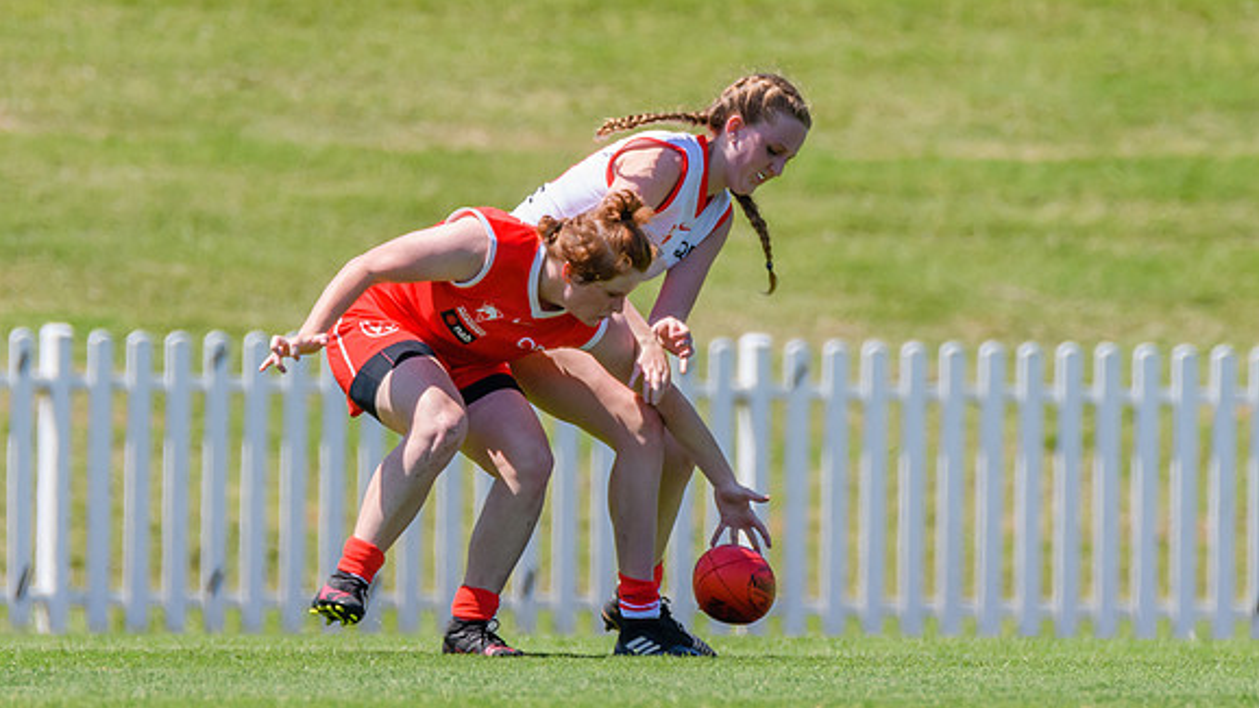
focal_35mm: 1248
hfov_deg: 1.7
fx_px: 41659
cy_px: 304
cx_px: 606
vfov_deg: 1.0
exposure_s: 1/2000
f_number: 7.1
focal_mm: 600
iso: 800
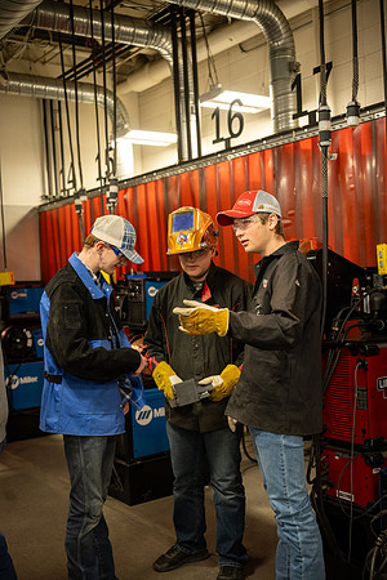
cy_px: 290
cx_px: 194
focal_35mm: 40
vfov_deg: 48.5
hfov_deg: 33.4
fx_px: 645
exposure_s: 1/200
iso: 640
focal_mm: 40
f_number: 2.8
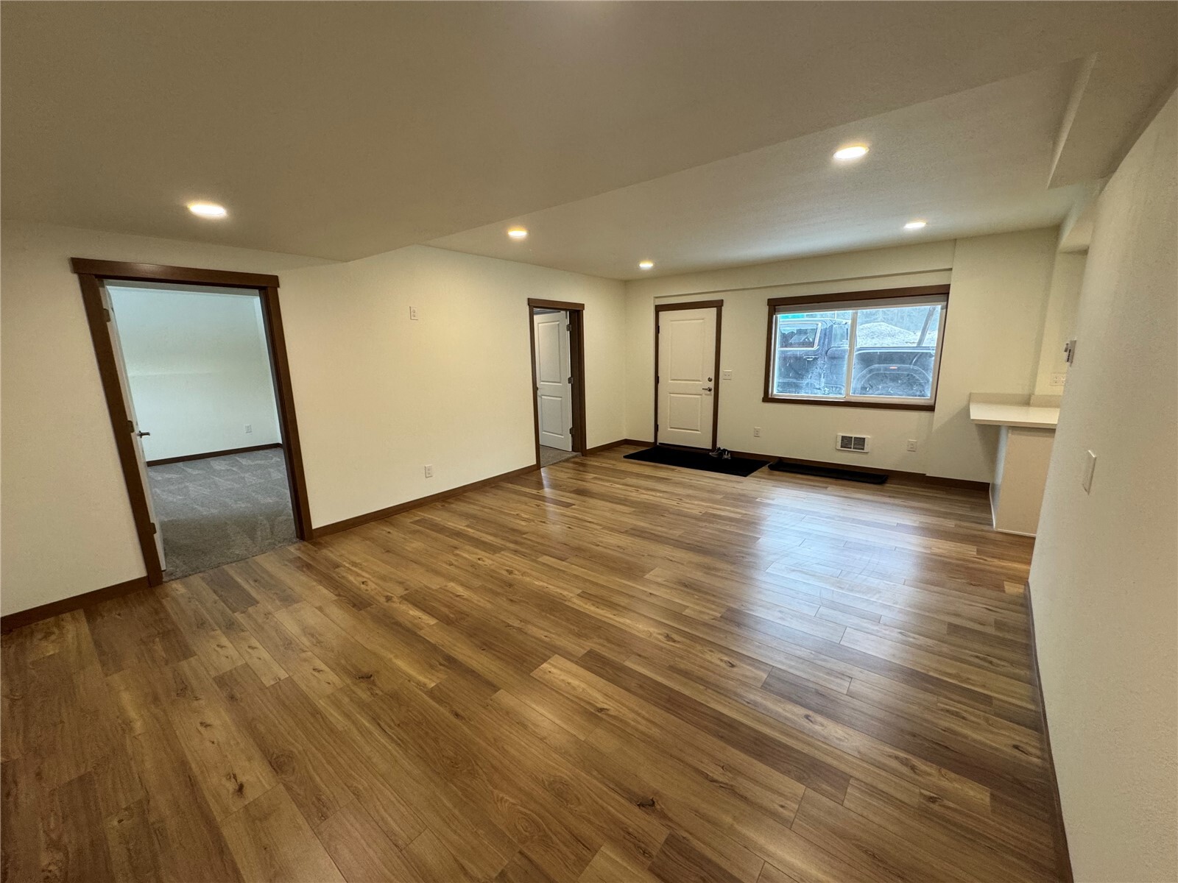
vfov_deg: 85.7
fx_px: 476
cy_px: 442
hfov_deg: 102.1
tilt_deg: -10.2
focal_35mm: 14
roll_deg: +1.2
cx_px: 589
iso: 200
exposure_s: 1/120
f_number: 2.2
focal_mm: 2.22
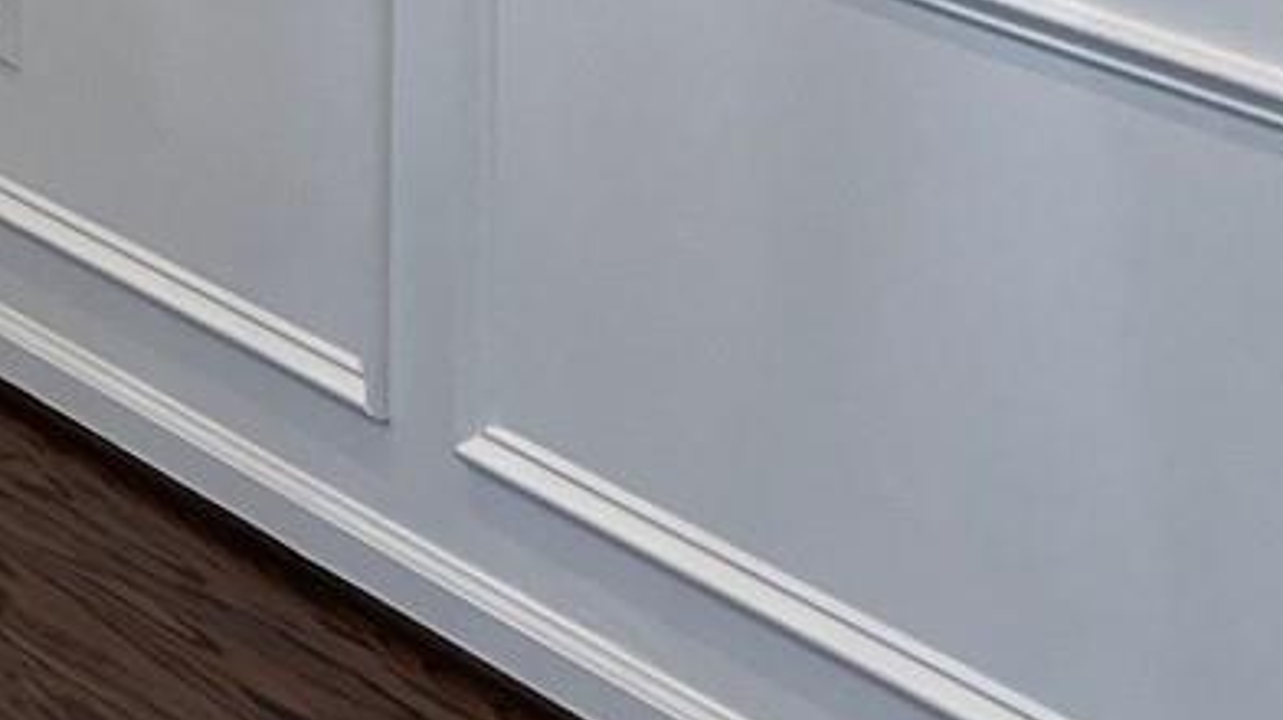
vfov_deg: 7.6
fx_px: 5032
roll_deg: +0.1
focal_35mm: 148
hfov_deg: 12.3
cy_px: -998
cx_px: -1522
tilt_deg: -3.5
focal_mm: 5.1
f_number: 1.6
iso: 80
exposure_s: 1/120
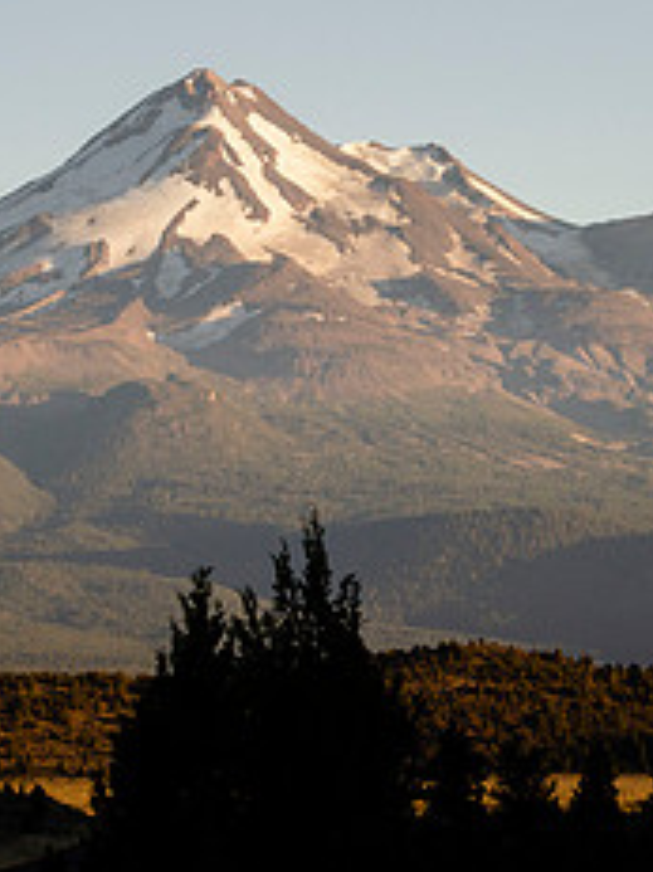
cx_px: 417
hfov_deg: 7.3
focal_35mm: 202
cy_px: 359
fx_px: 5085
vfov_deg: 9.8
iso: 200
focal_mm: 55
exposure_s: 1/80
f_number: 10
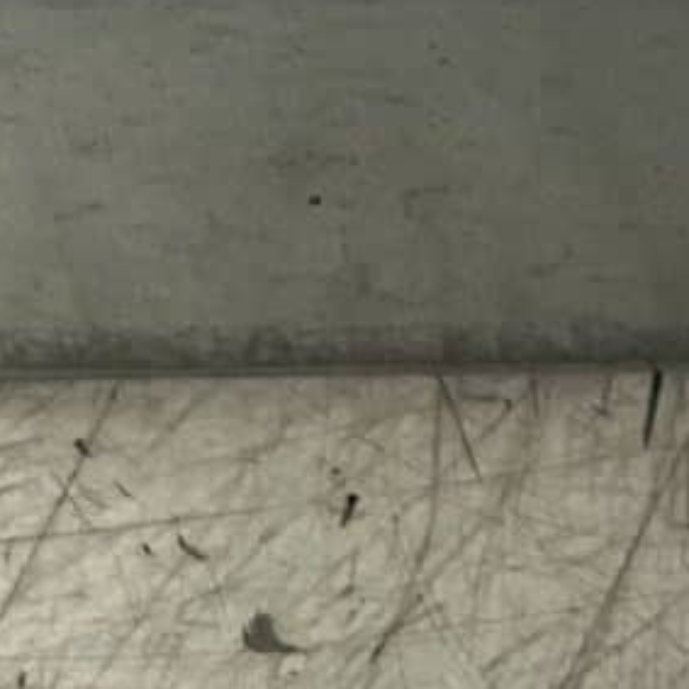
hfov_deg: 8.3
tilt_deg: -54.9
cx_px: 969
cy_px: -205
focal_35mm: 208
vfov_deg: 8.3
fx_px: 4684
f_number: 1.6
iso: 125
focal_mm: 5.1
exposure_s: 1/100
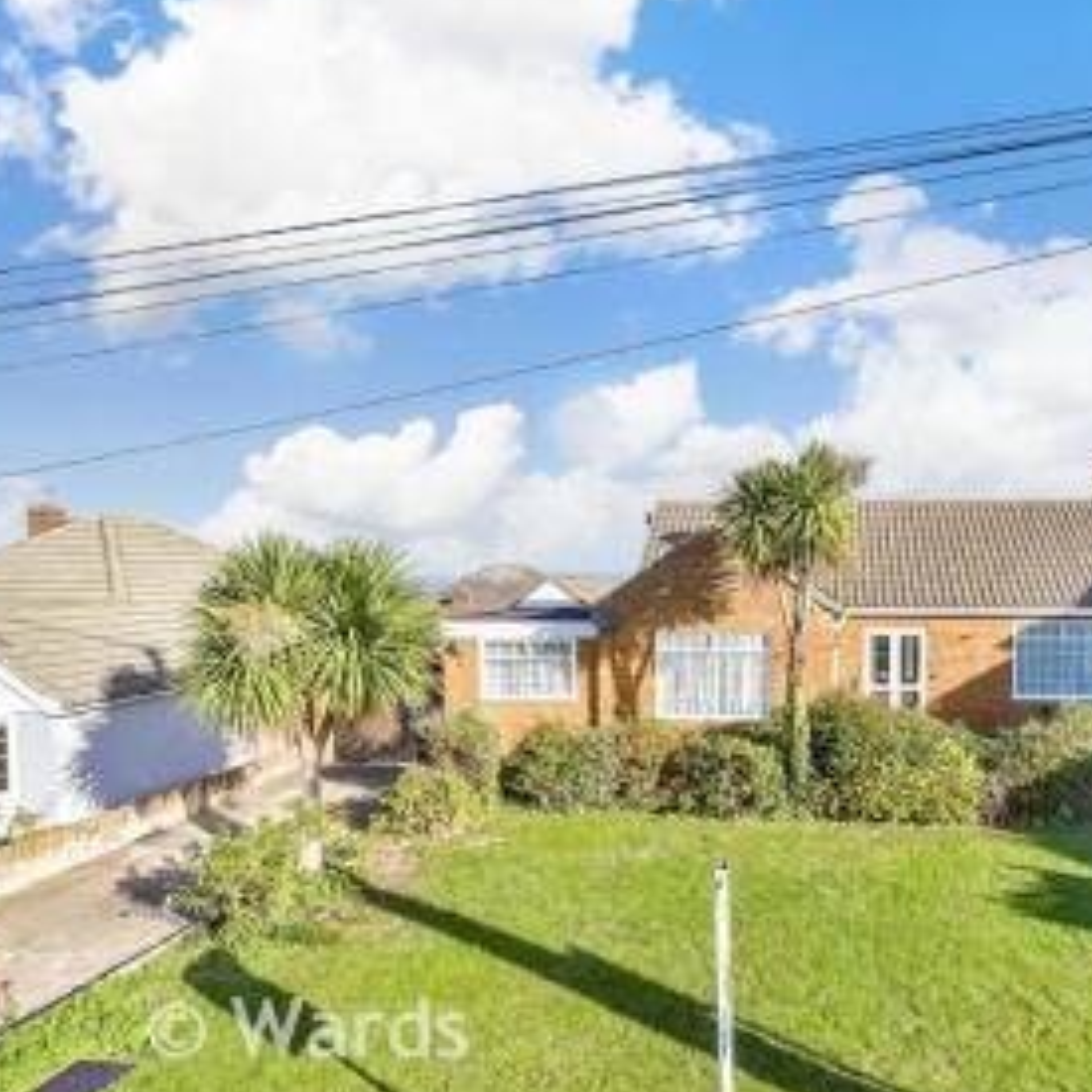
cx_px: 760
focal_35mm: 22
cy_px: 598
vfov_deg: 69.5
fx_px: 785
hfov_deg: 67.0
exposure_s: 1/320
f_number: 9
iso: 800
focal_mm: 10
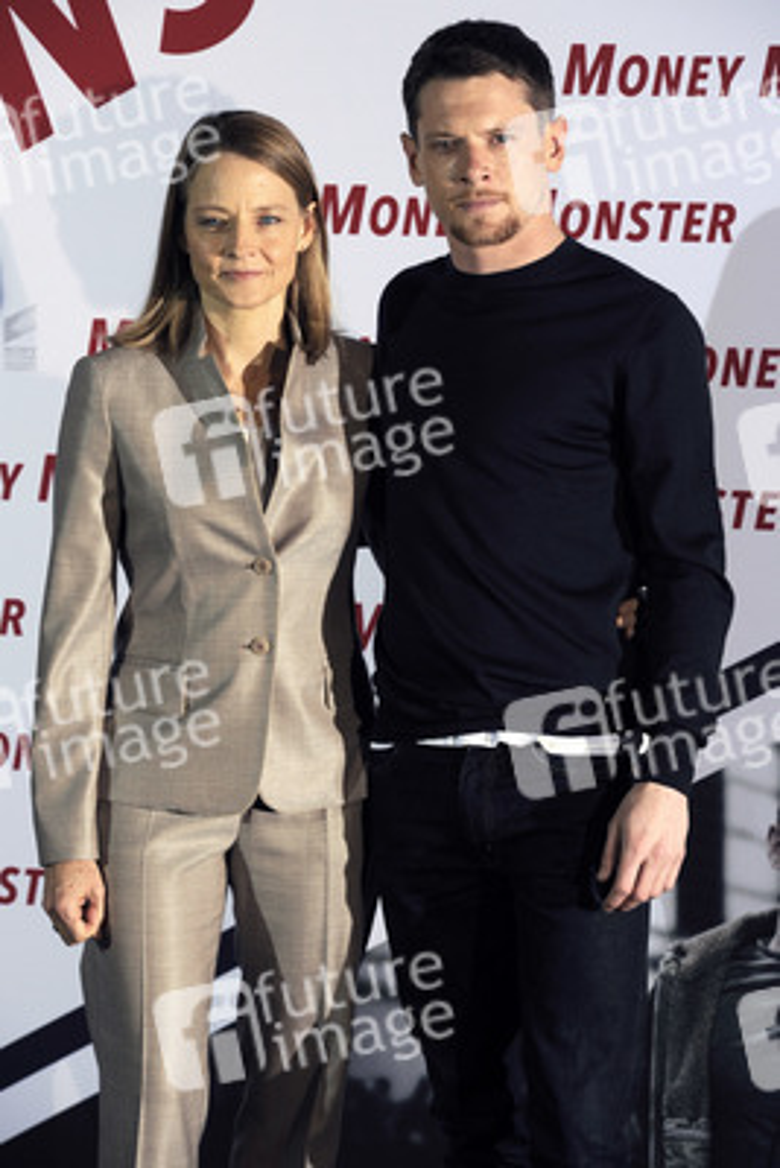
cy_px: 584
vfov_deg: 15.8
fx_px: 4221
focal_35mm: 130
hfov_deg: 10.6
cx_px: 390
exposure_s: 1/400
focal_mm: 130
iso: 640
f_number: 5.6
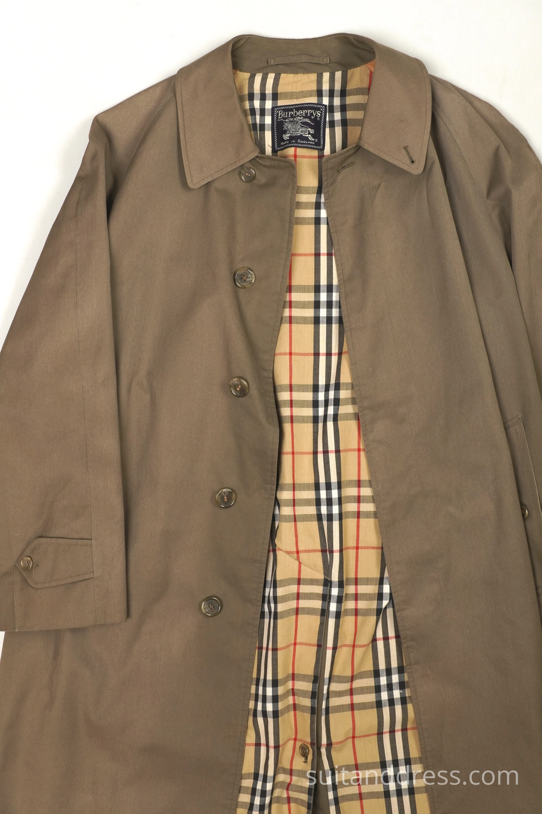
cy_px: 407
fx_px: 1084
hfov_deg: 28.1
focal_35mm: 48
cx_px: 271
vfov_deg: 41.1
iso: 500
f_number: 8
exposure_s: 1/30
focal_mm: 32
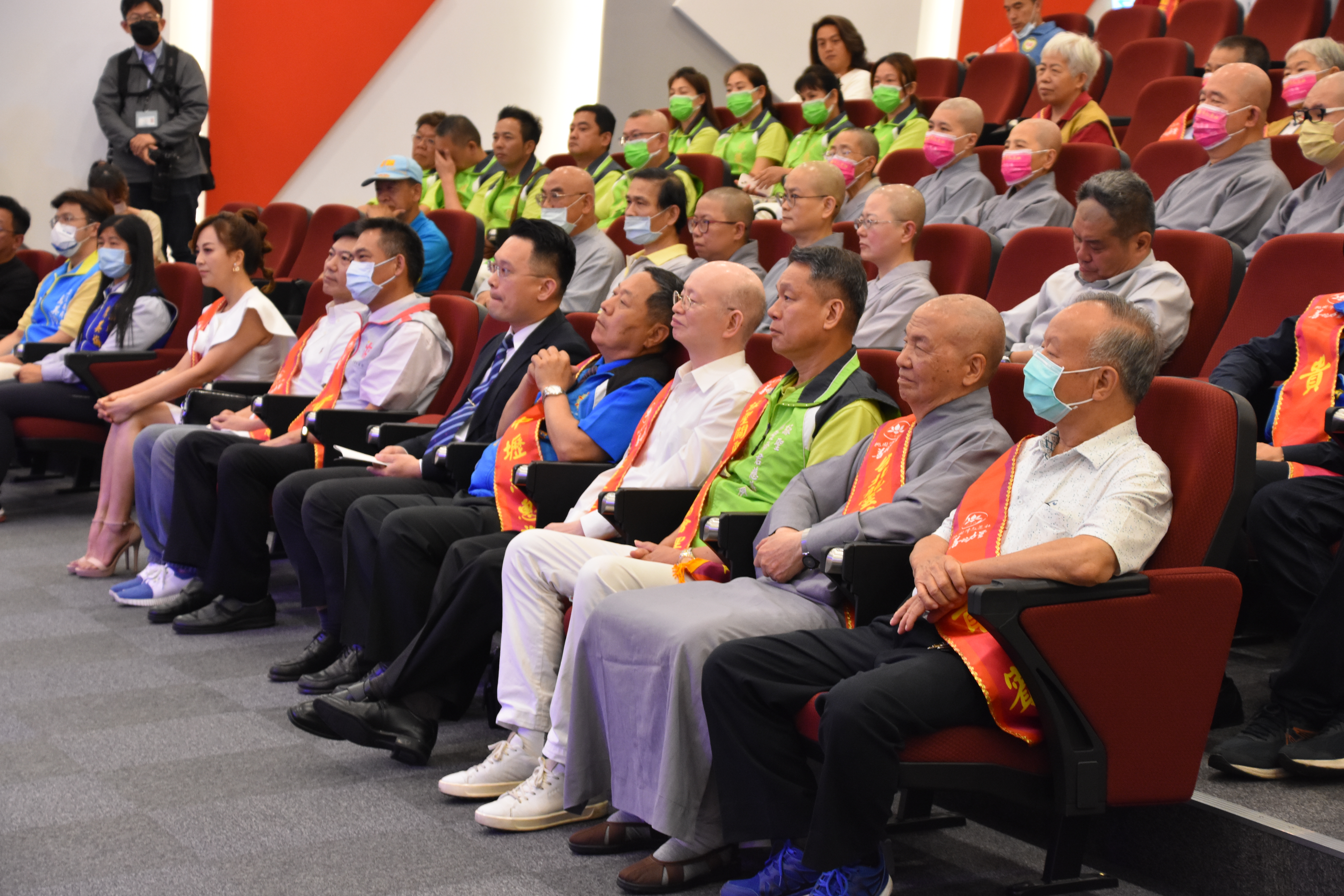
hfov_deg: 26.0
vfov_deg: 17.5
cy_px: 448
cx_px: 672
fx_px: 2912
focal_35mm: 78
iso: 1600
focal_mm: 52
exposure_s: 1/80
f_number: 4.8
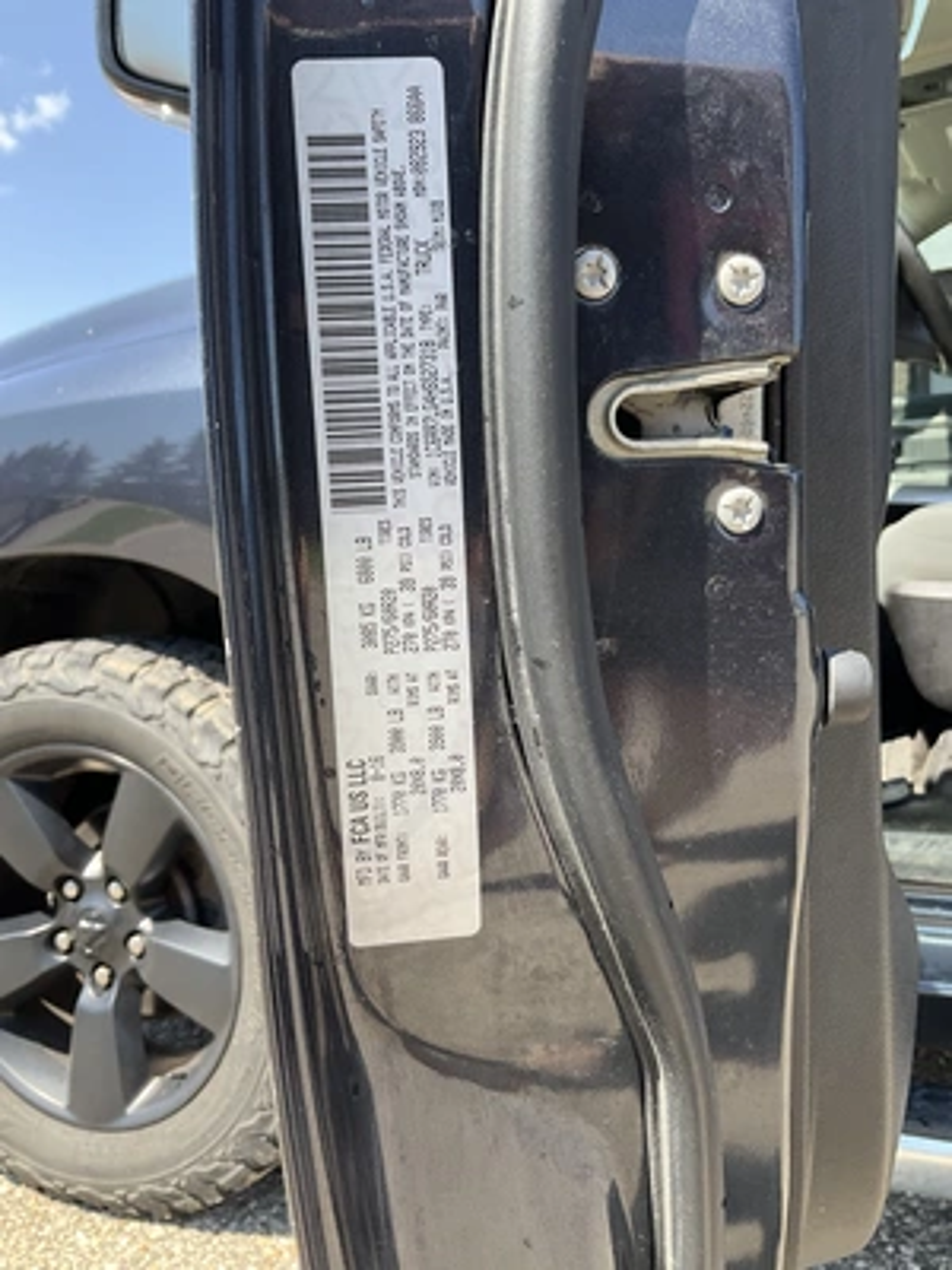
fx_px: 1063
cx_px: 476
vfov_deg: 61.7
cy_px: 635
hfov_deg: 48.2
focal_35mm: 29
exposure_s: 1/260
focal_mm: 3
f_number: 1.8
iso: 25
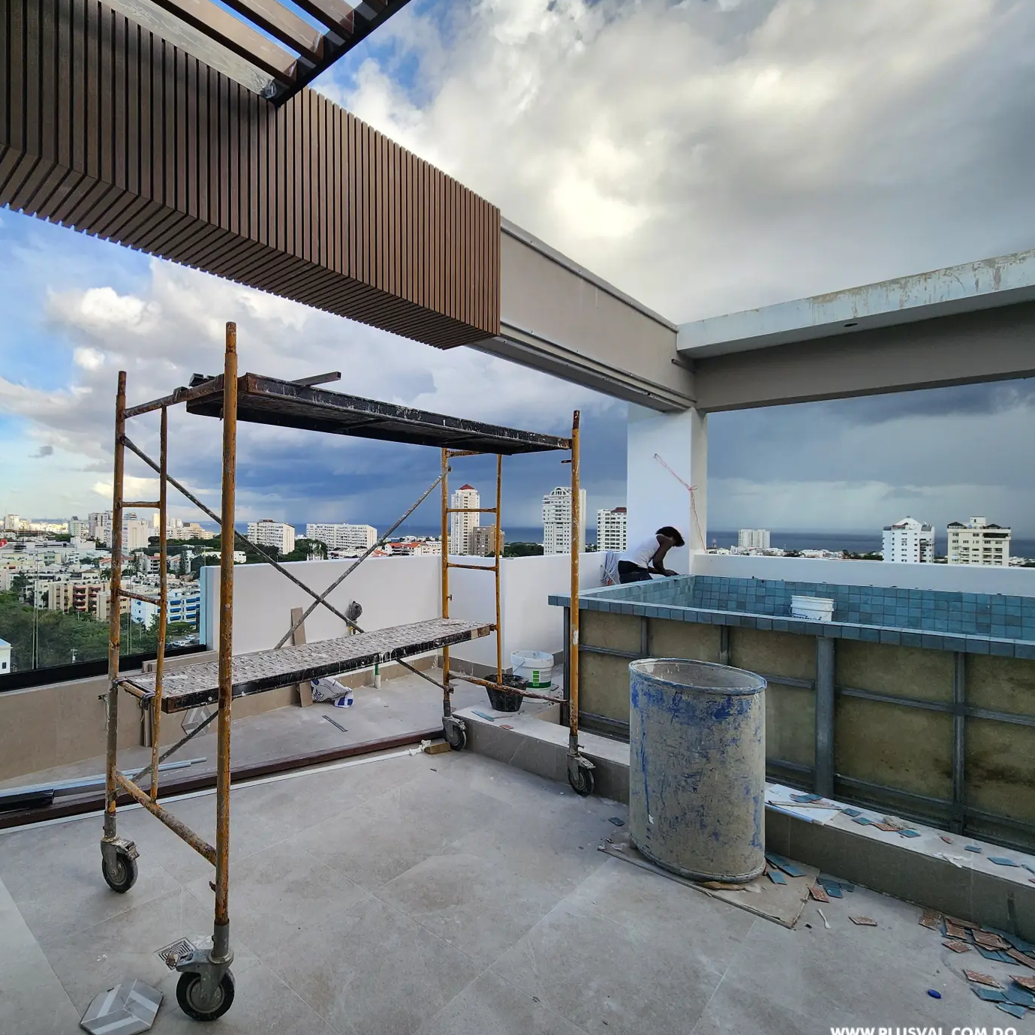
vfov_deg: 87.4
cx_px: 325
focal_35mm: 16
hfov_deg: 83.7
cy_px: 524
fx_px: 541
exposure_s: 1/932
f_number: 2.2
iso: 50
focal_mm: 2.2
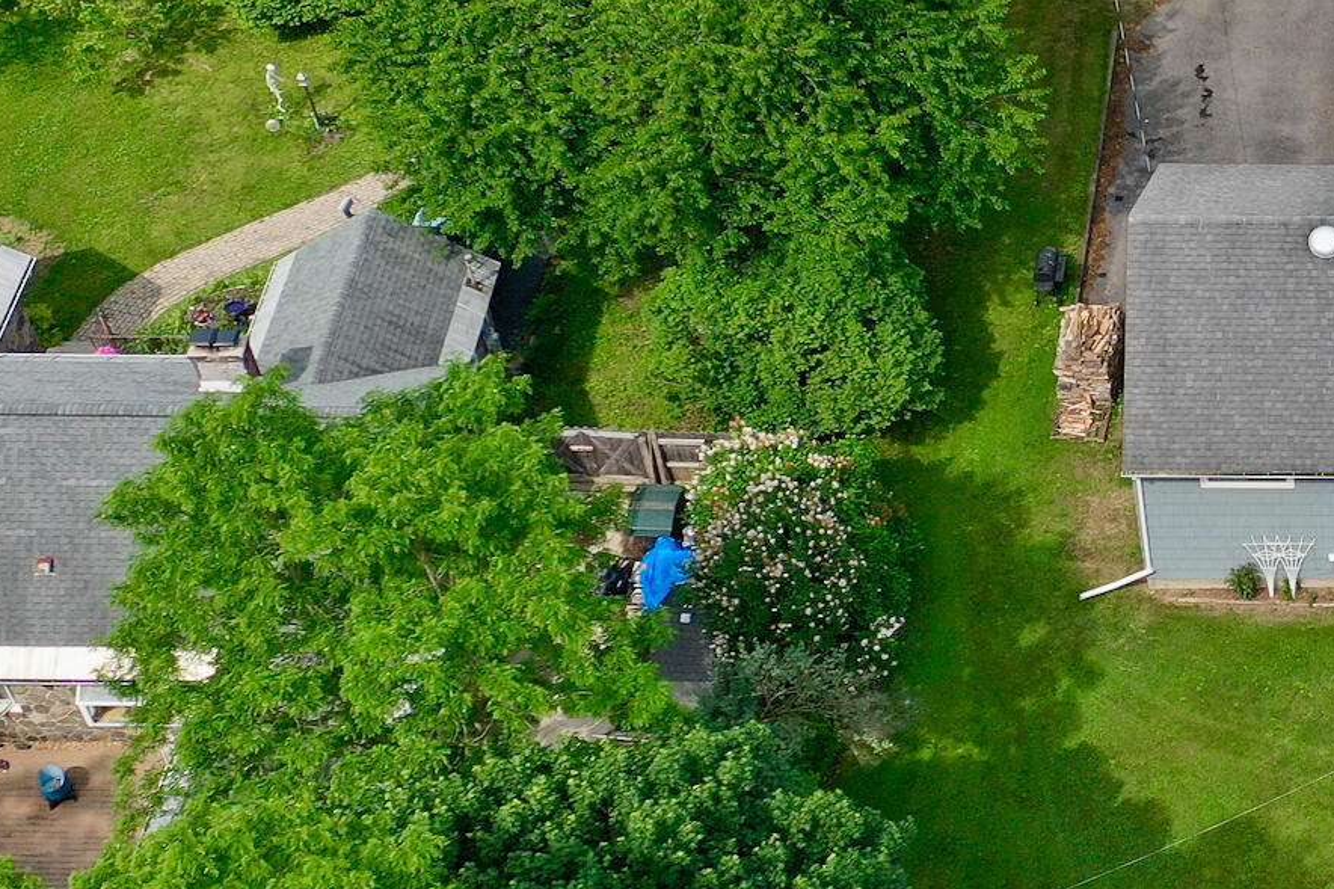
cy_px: 494
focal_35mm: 95
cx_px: 1794
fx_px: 3519
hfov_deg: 19.6
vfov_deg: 14.4
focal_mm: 10.26
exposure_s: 1/60
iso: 100
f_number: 3.5
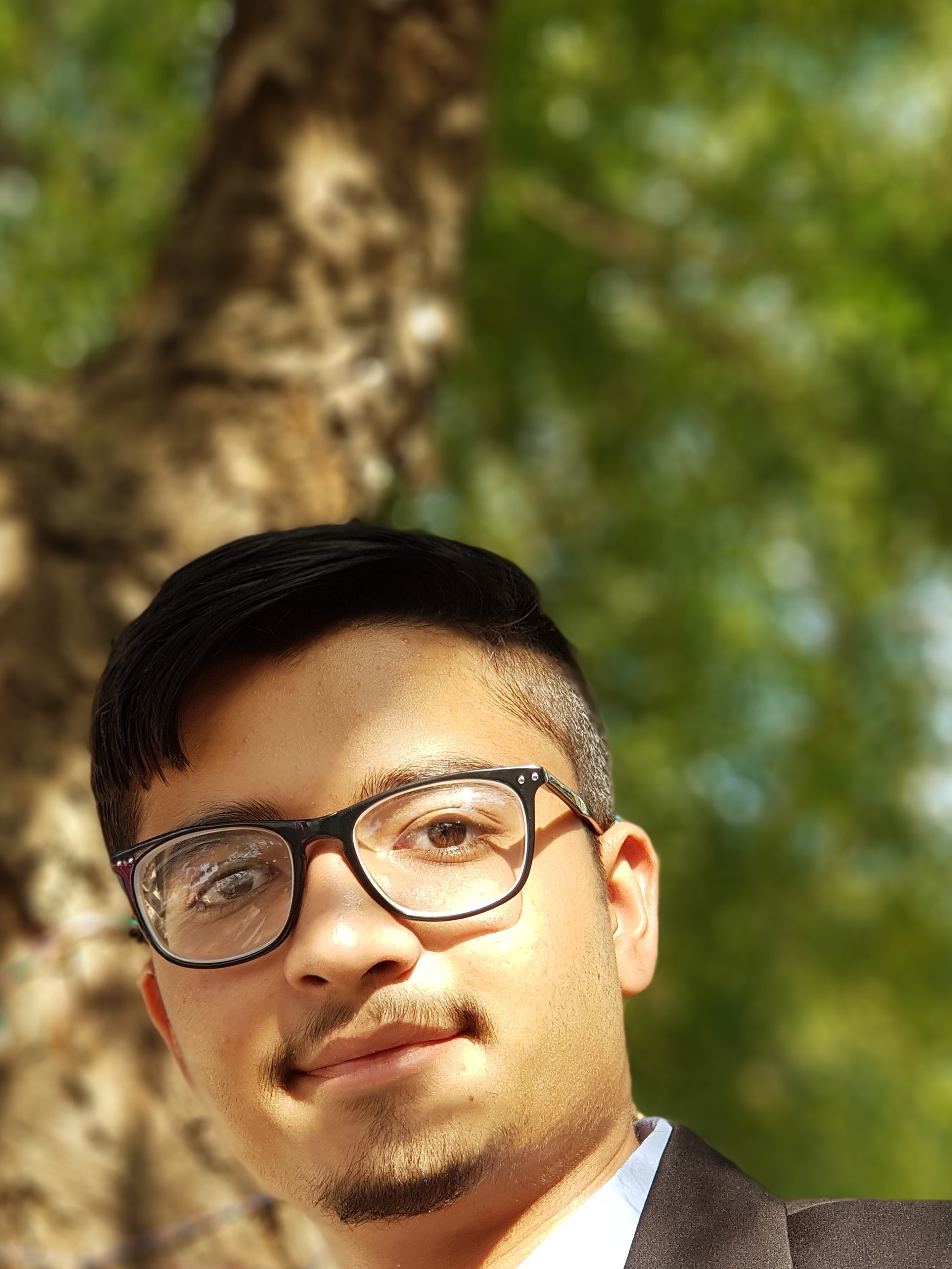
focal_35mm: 75
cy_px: 850
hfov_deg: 19.6
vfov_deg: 25.8
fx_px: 2750
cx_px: 313
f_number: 2.4
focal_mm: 6
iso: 32
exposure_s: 1/100
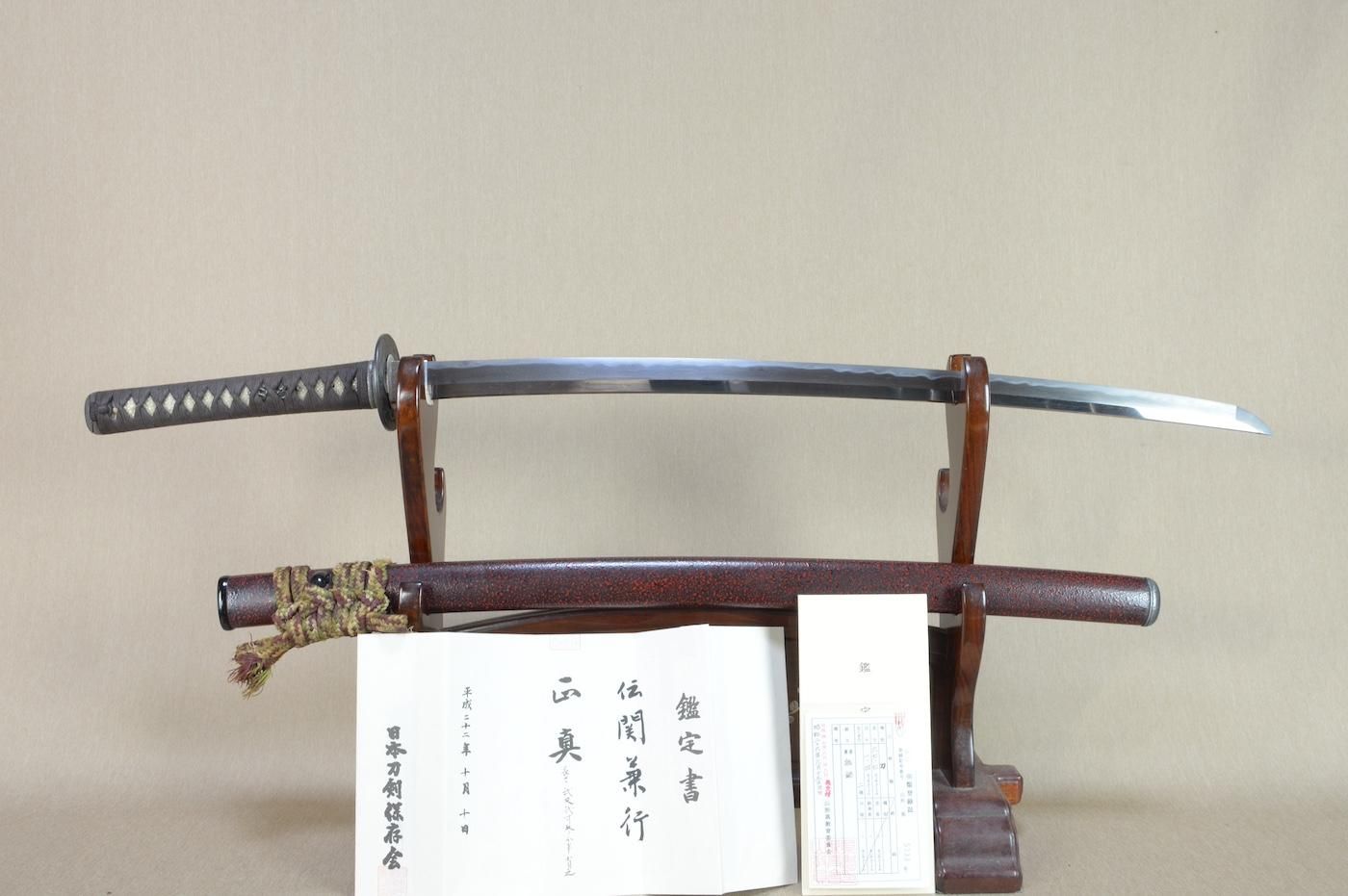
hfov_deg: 62.0
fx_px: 1122
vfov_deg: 43.5
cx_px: 674
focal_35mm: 30
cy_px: 448
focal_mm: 20
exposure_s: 1/2
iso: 400
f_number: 11
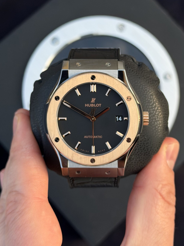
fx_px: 340
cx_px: 92
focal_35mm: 48
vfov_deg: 39.7
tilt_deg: -83.8
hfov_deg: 30.3
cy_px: 123
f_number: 1.78
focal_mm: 6.76
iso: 64
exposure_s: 1/566
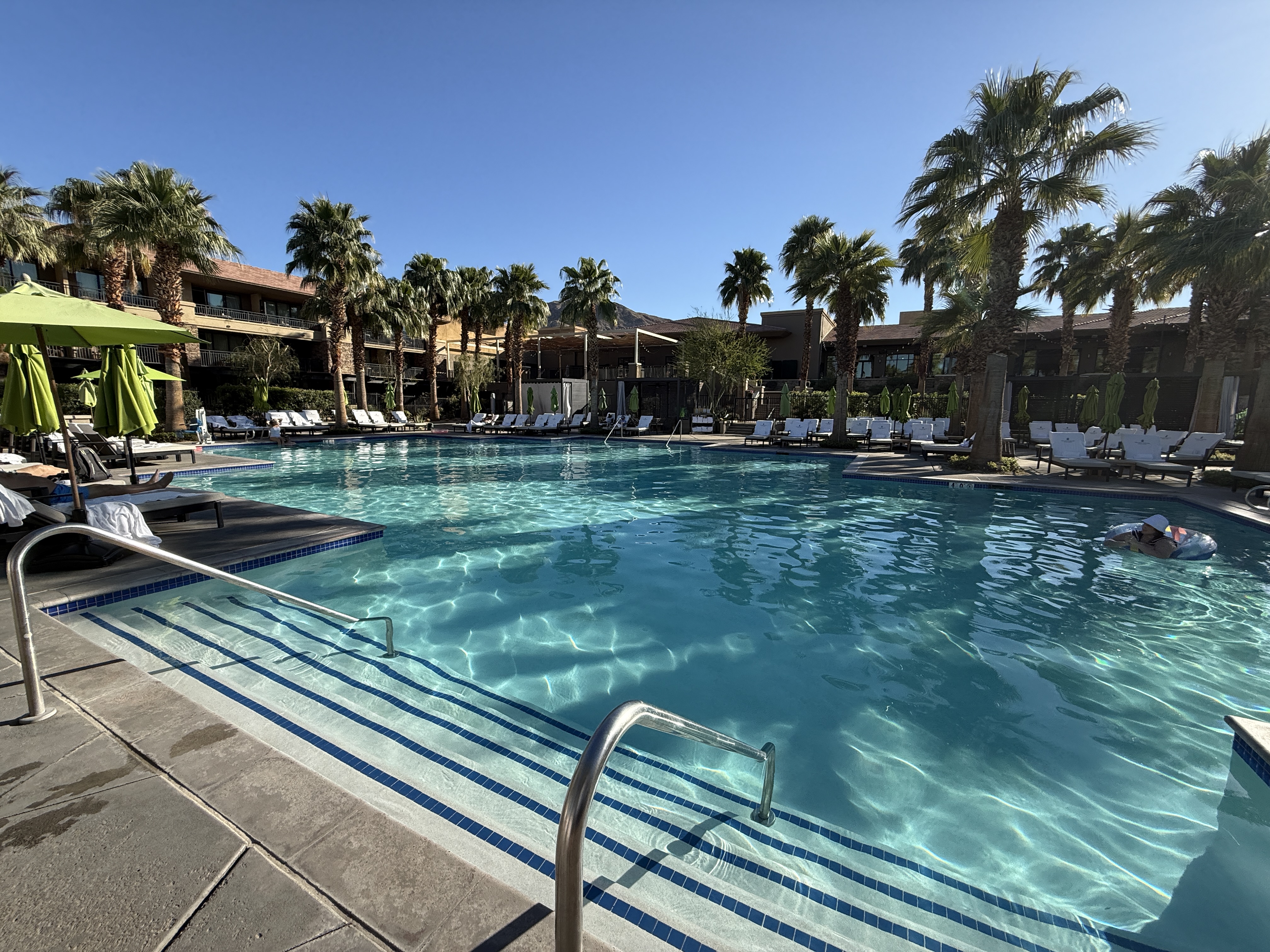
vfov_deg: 85.7
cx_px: 635
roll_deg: -2.0
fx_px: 514
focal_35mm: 14
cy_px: 476
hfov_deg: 102.1
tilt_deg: -6.3
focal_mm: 2.22
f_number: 2.2
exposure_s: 1/1572
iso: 64
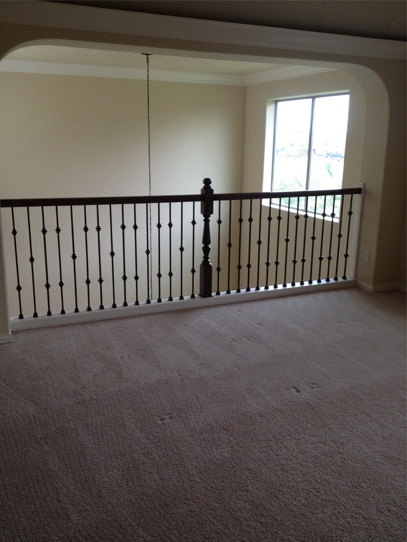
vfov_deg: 52.6
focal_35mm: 35
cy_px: 271
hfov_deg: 40.7
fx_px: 549
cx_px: 204
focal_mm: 4.28
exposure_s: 1/120
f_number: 2.4
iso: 80
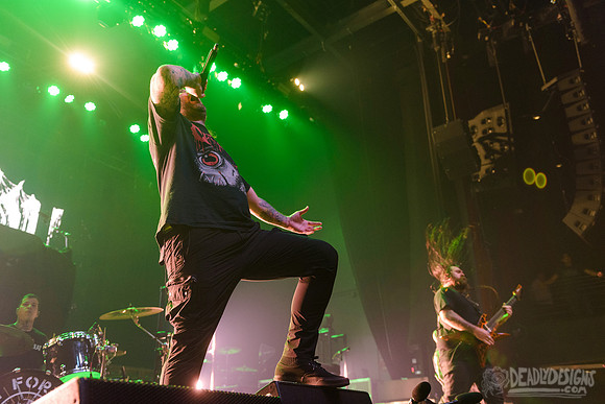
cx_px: 302
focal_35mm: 32
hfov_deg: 58.7
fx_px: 538
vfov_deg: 41.1
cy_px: 202
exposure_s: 1/250
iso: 3200
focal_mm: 32
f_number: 3.5
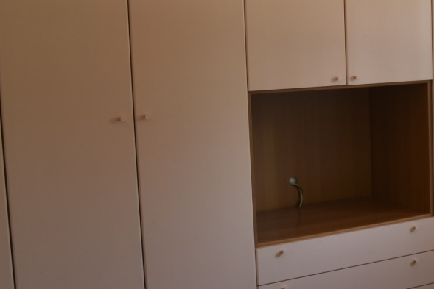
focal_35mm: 66
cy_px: 107
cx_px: 430
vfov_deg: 20.6
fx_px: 796
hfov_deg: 28.7
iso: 100
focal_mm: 24
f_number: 3.5
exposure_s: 1/10
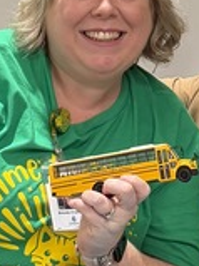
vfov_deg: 12.5
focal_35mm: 155
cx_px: 166
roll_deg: +0.9
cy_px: -25
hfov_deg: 9.5
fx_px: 1190
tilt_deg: -10.7
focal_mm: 6.76
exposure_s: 1/120
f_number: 1.78
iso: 200
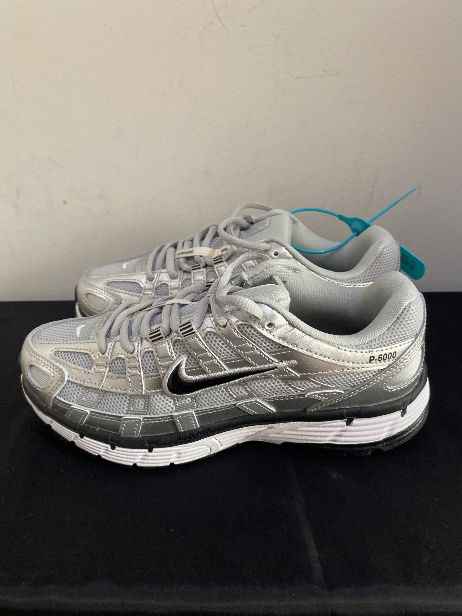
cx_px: 231
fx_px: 463
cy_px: 308
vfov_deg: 67.3
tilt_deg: -27.0
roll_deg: +2.8
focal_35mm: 26
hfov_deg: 53.1
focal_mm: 4.25
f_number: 1.8
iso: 320
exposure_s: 1/60
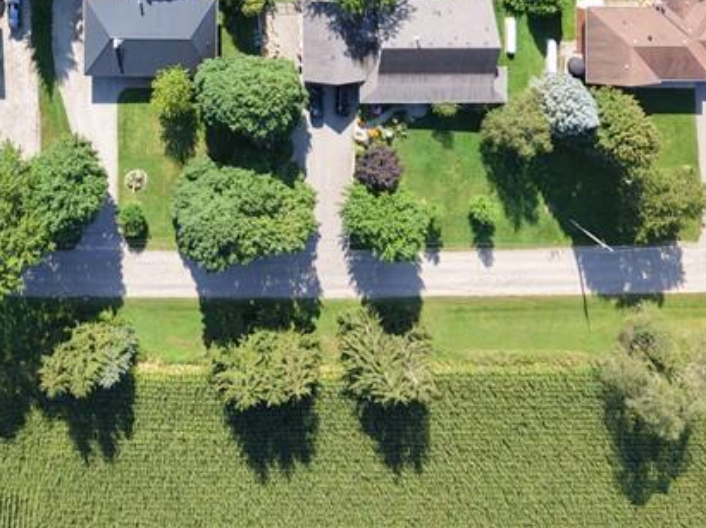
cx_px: 165
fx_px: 815
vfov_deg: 30.5
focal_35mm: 40
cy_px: -107
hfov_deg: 45.0
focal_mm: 3.05
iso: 200
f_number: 2.2
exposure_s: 1/500
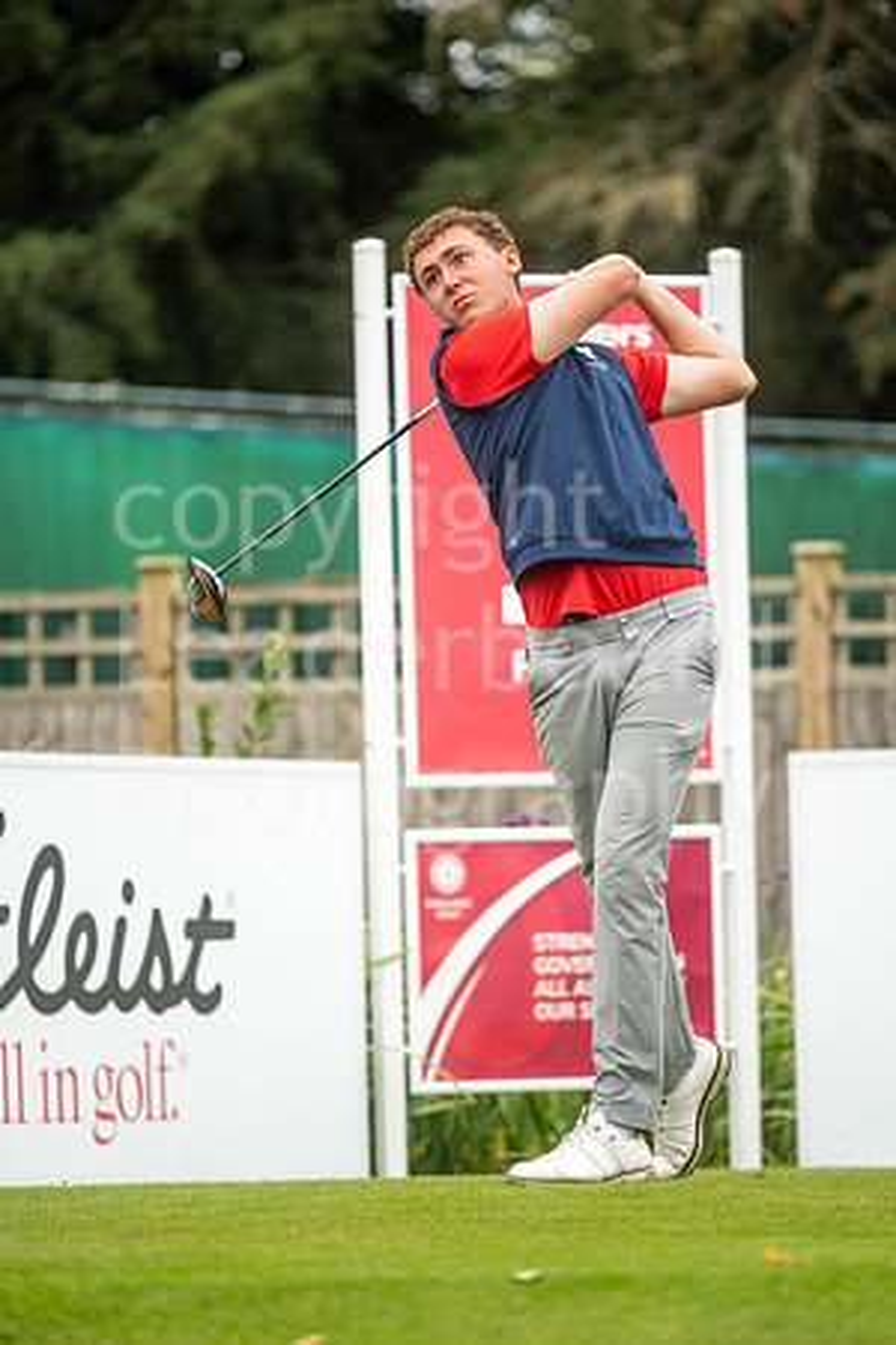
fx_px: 11199
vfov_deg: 6.9
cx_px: 448
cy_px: 672
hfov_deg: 4.6
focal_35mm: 300
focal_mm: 300
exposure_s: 1/800
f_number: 4
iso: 640
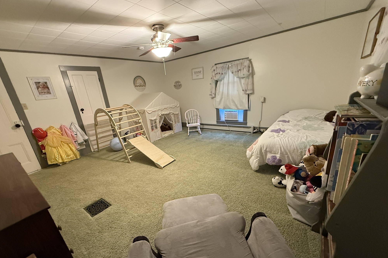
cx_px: 190
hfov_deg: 100.4
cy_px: 145
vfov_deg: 77.0
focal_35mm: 15
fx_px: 162
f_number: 2.2
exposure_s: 1/60
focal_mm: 2.22
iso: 640
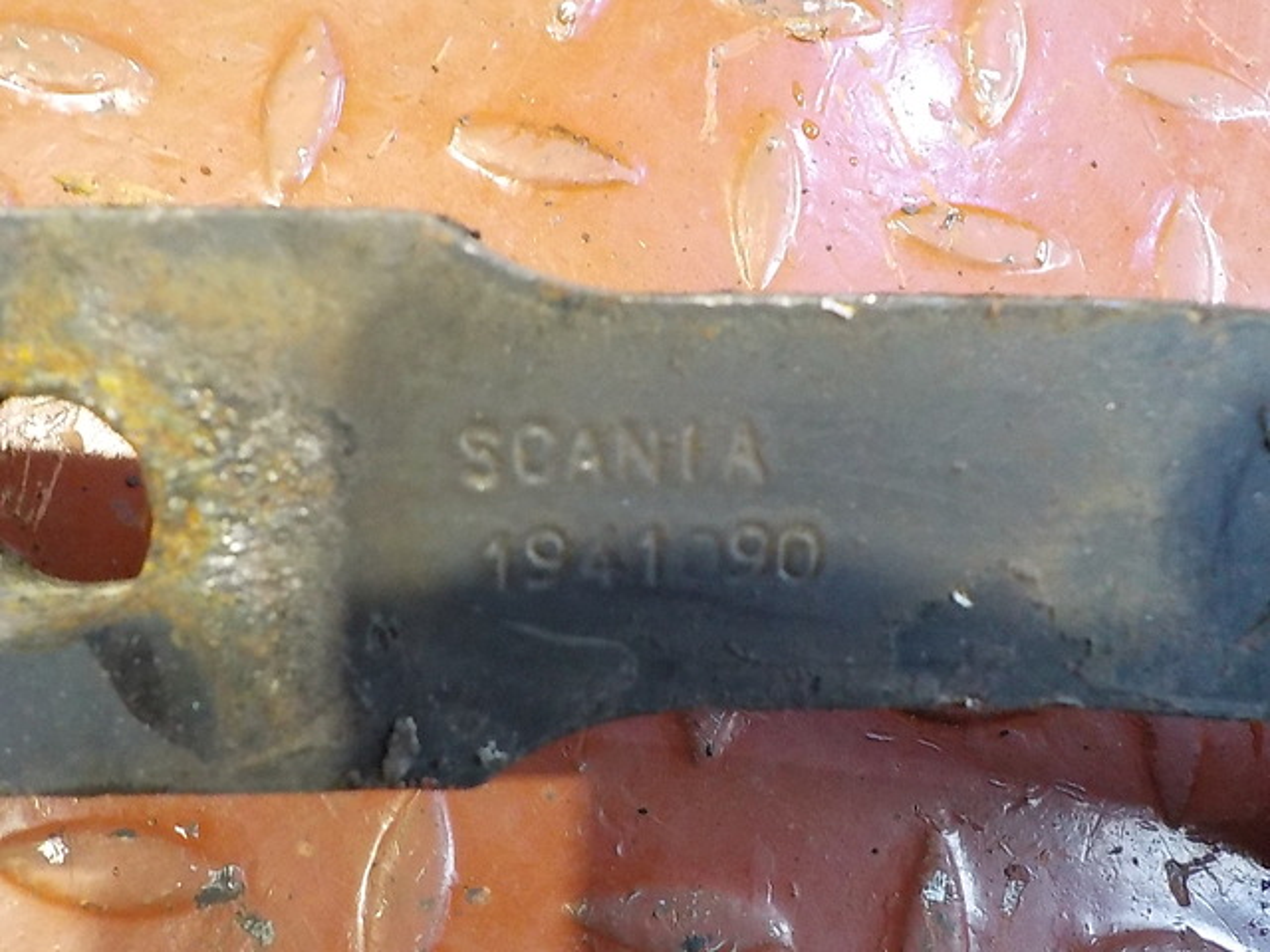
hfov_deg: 60.0
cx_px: 635
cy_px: 476
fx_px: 1101
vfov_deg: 46.8
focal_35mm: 30
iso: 800
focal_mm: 4.1
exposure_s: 1/20
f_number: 3.3
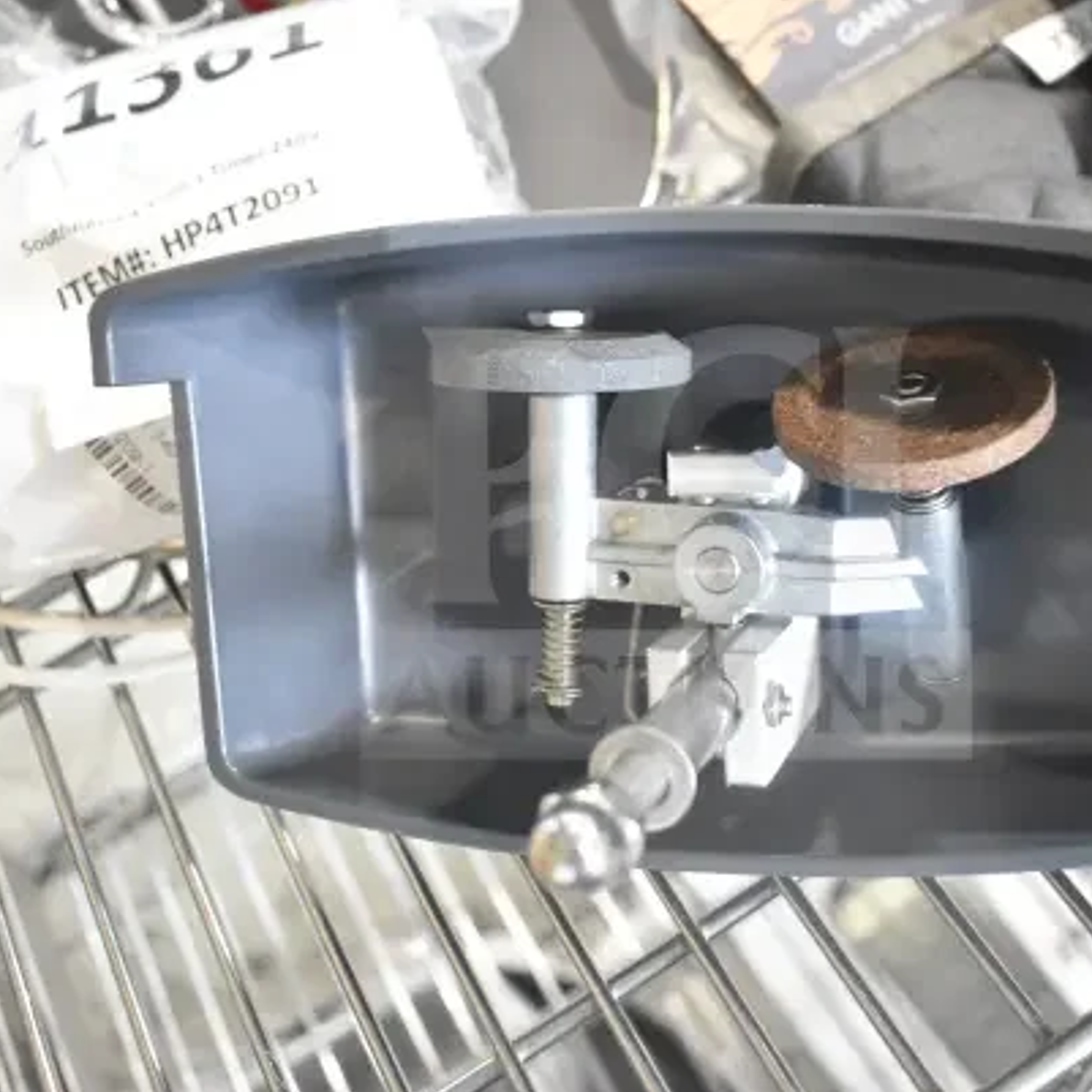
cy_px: 543
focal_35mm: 45
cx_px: 664
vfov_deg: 37.8
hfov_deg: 37.7
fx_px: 1593
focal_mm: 23
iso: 1600
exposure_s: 1/50
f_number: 3.8
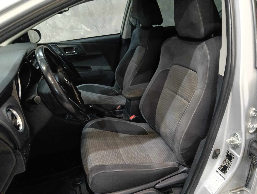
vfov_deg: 51.5
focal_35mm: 27
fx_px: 201
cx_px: 128
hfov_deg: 65.2
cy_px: 97
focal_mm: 3.98
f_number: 16
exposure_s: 1/20
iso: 1000
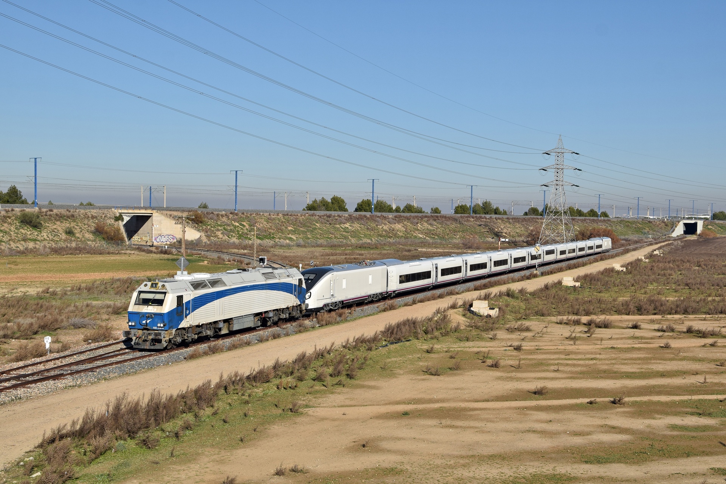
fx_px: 968
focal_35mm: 48
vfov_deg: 28.1
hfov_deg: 41.1
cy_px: 242
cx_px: 363
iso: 125
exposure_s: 1/800
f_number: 9
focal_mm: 32
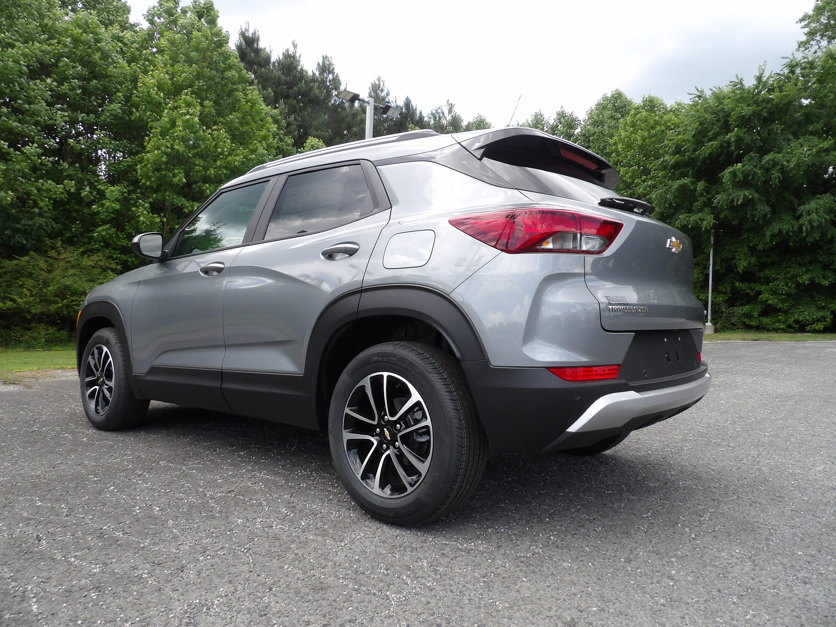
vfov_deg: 56.8
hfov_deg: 71.6
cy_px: 314
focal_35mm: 24
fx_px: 580
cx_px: 418
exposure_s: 1/338
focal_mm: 4.3
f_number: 3.2
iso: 100
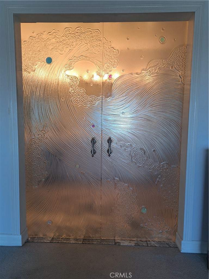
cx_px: 104
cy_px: 140
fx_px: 193
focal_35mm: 24
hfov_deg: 56.8
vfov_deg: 71.6
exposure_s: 1/60
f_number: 1.8
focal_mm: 5.23
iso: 64
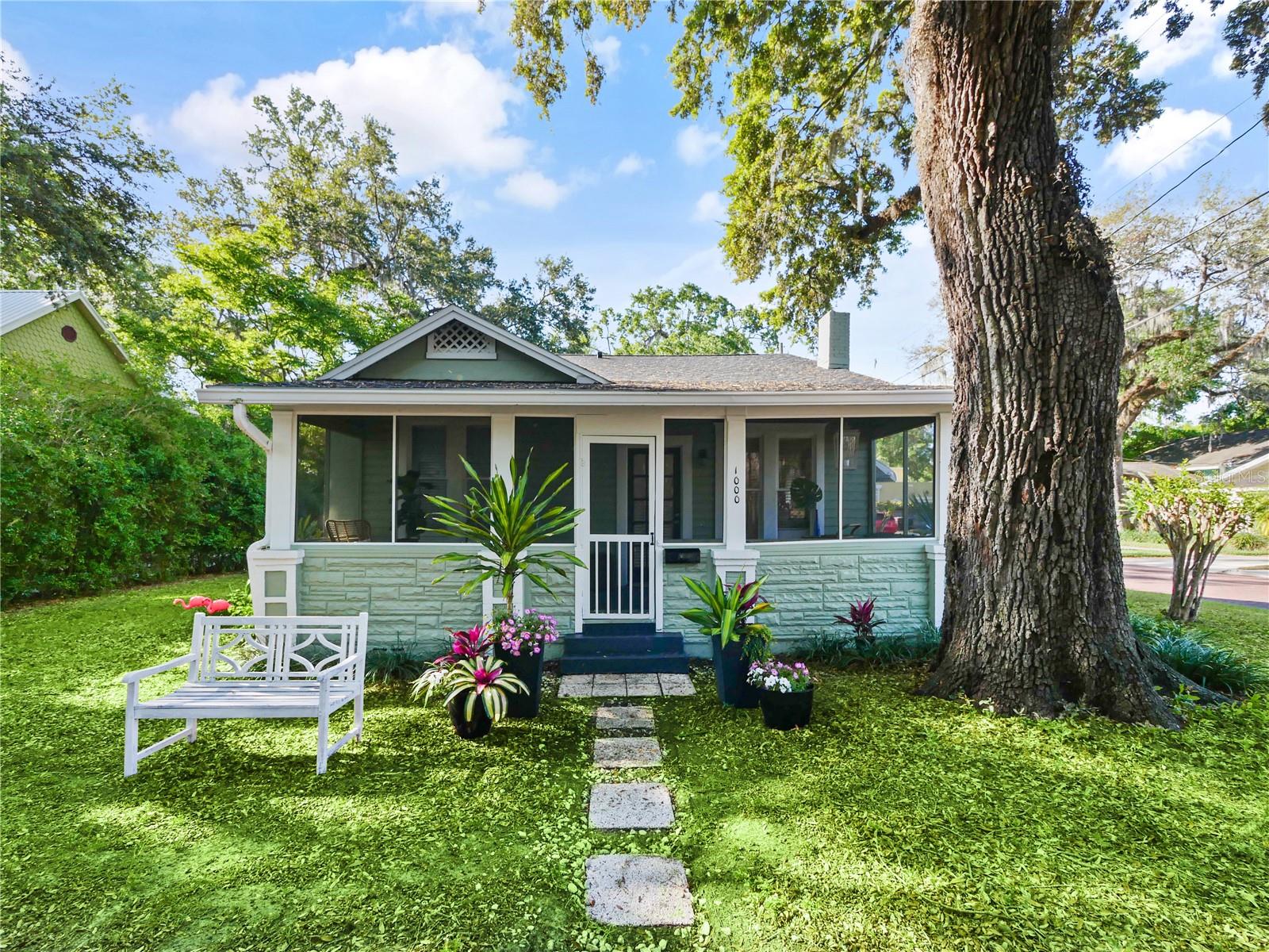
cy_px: 476
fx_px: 513
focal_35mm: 14
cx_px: 634
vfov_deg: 85.7
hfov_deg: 102.1
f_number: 5.6
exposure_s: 1/200
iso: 200
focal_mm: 7
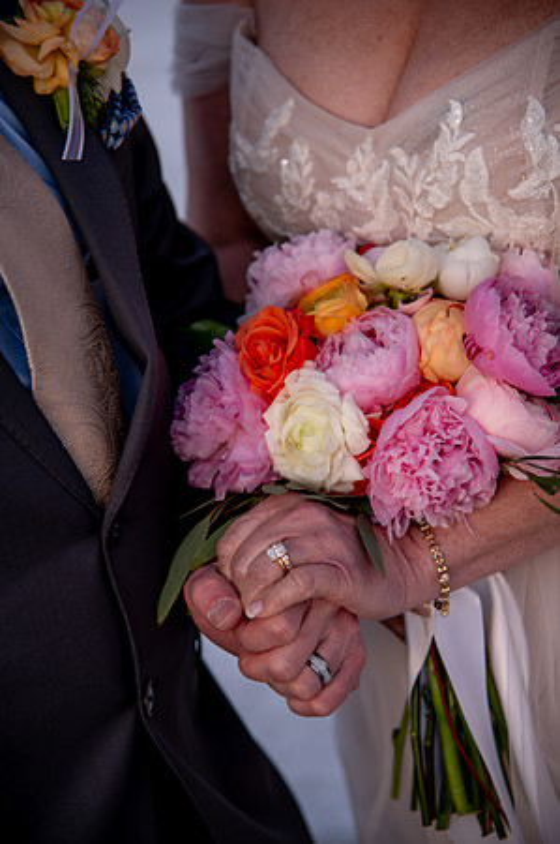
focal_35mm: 95
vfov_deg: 21.5
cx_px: 280
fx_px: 2222
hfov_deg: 14.4
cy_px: 422
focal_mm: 95
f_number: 4
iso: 200
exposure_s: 1/125
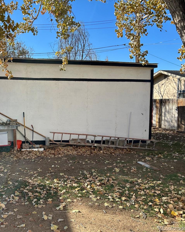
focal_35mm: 34
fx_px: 233
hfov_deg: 41.3
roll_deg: +1.2
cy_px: 116
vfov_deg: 52.8
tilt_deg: -2.4
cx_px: 34
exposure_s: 1/2208
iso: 50
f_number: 1.5
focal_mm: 5.7
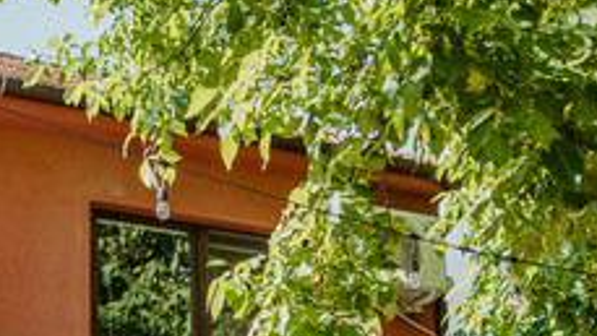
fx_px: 1156
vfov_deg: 15.4
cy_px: 495
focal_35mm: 73
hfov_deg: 28.2
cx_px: 104
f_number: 1.8
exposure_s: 1/1000
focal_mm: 24
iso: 100
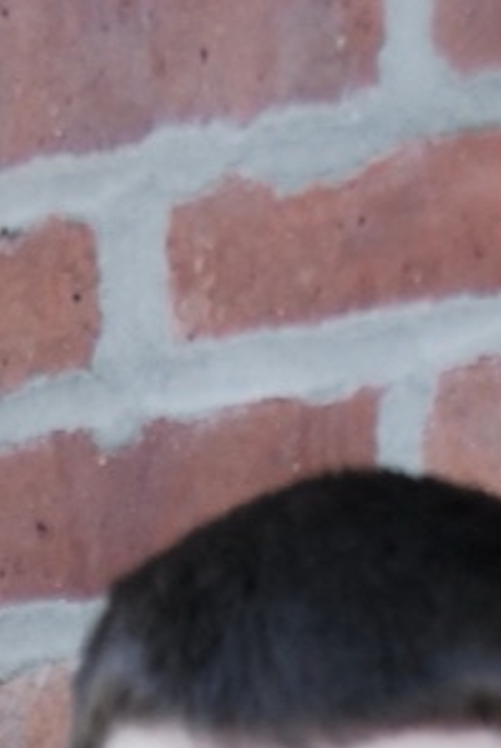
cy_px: 1995
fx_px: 6386
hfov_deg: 4.5
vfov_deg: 6.3
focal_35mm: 307
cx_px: 376
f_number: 4
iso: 400
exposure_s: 1/200
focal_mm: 38
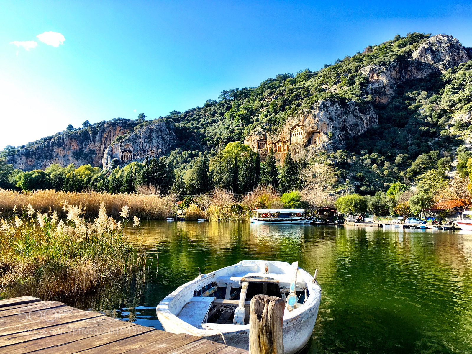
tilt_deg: +6.4
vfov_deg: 48.2
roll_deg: -1.5
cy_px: 177
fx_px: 395
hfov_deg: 61.7
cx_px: 236
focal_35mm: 29
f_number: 2.2
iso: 25
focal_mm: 4.15
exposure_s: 1/450
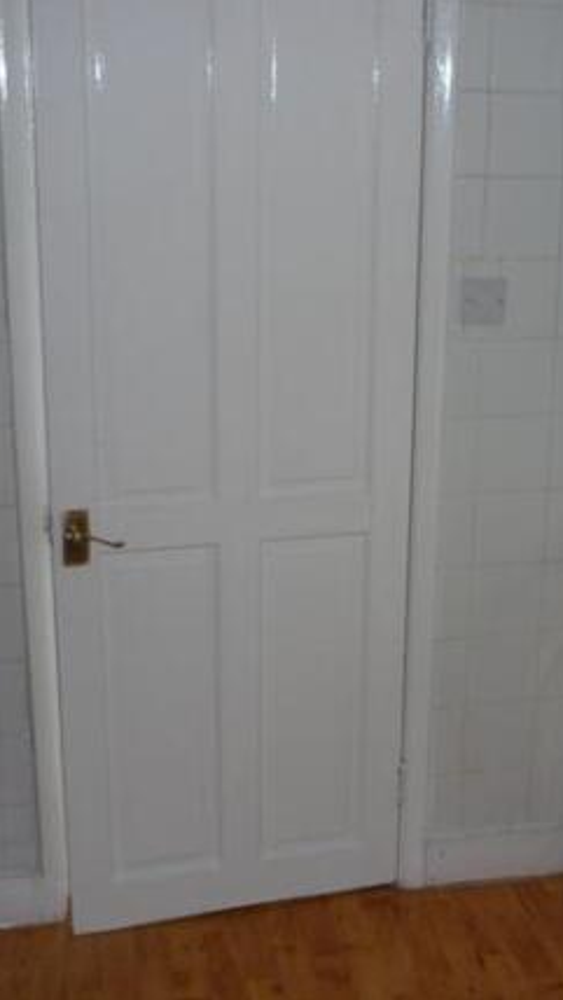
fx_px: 1299
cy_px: 492
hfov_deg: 24.3
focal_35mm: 49
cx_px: 380
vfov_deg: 42.1
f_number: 2.8
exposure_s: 1/30
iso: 100
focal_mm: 5.5
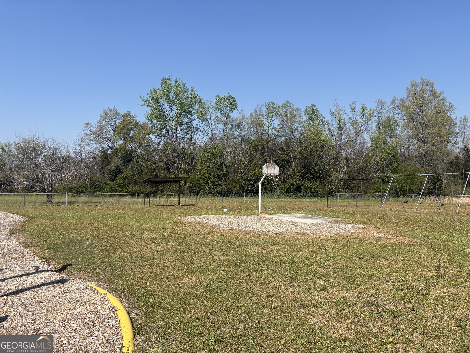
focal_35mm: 26
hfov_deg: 67.3
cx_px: 235
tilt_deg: +0.6
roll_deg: -0.2
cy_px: 176
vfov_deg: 53.1
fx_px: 353
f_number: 1.6
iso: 50
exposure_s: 1/3623
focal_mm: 5.96
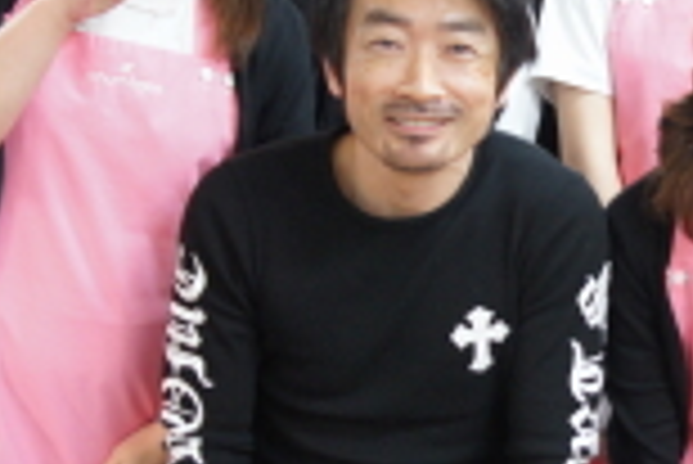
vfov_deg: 12.8
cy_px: 288
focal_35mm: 107
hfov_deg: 18.6
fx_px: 2068
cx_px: 666
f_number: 4
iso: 1250
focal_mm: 27
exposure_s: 1/50
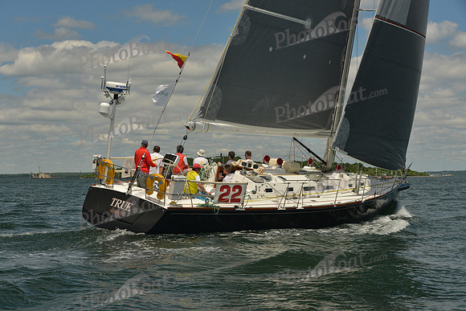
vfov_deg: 19.5
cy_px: 156
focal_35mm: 70
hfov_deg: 28.8
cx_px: 233
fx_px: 906
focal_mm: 70
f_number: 8
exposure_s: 1/800
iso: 400
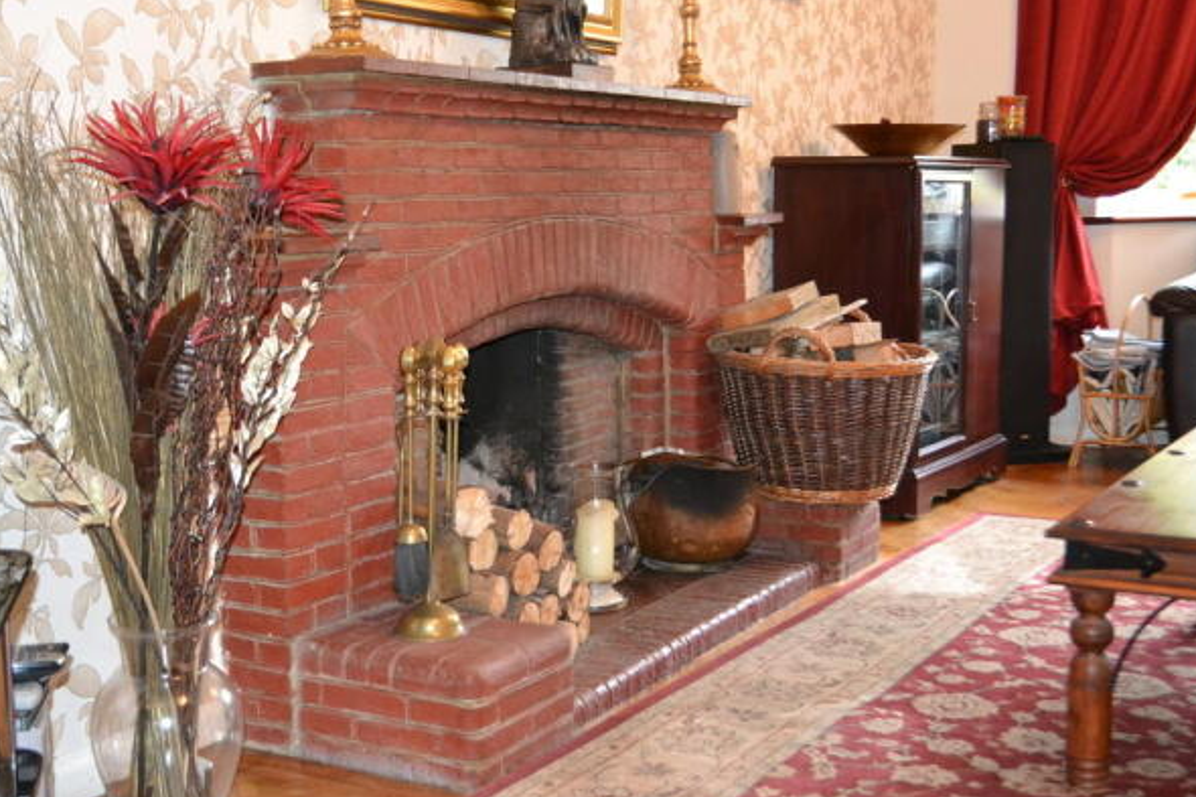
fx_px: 1661
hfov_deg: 39.6
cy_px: 372
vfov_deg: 27.0
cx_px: 556
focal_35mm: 50
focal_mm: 30
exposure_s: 1/60
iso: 2800
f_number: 4.5
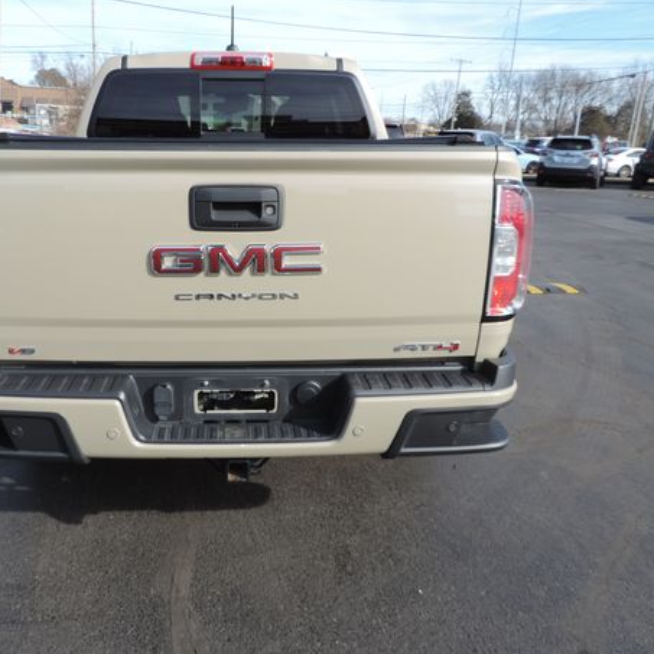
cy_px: 321
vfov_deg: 54.0
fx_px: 641
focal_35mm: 30
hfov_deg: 53.5
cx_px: 253
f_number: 3
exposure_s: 1/640
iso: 80
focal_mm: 4.3
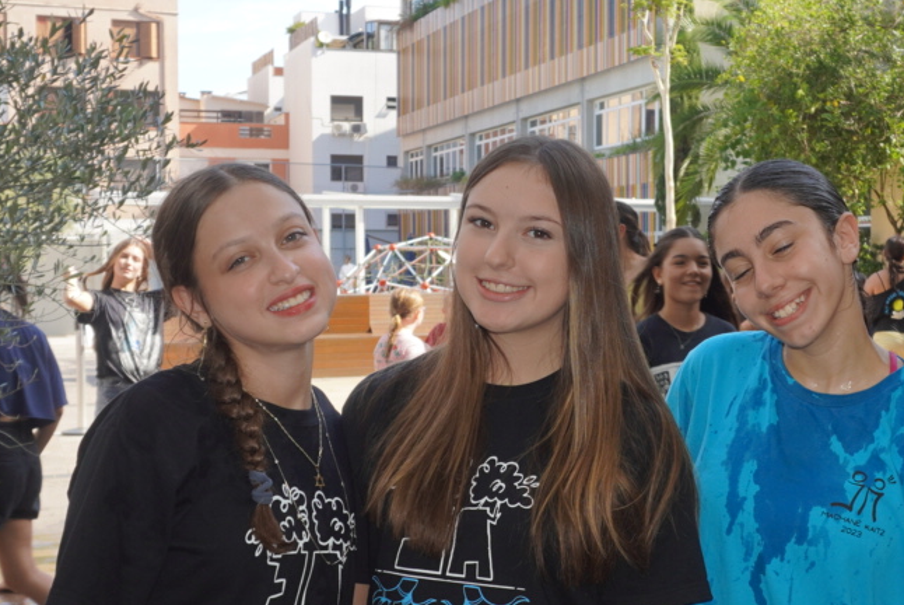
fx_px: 1508
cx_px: 595
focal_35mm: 60
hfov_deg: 33.1
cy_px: 350
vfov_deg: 22.6
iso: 100
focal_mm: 16
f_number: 5
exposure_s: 1/160
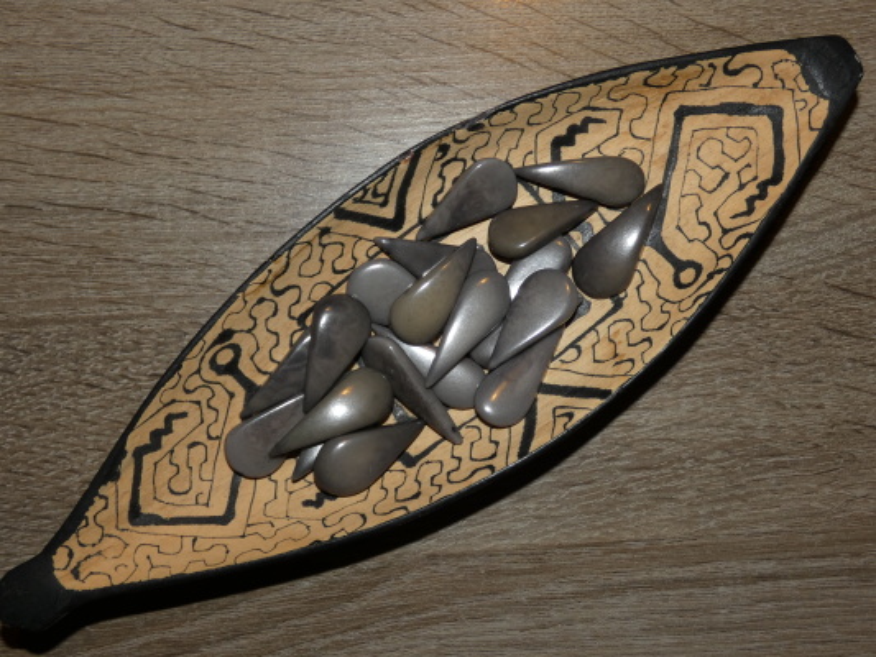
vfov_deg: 37.7
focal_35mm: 38
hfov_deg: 49.0
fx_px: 962
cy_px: 328
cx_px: 438
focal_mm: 6.8
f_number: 3.5
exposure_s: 1/125
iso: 100
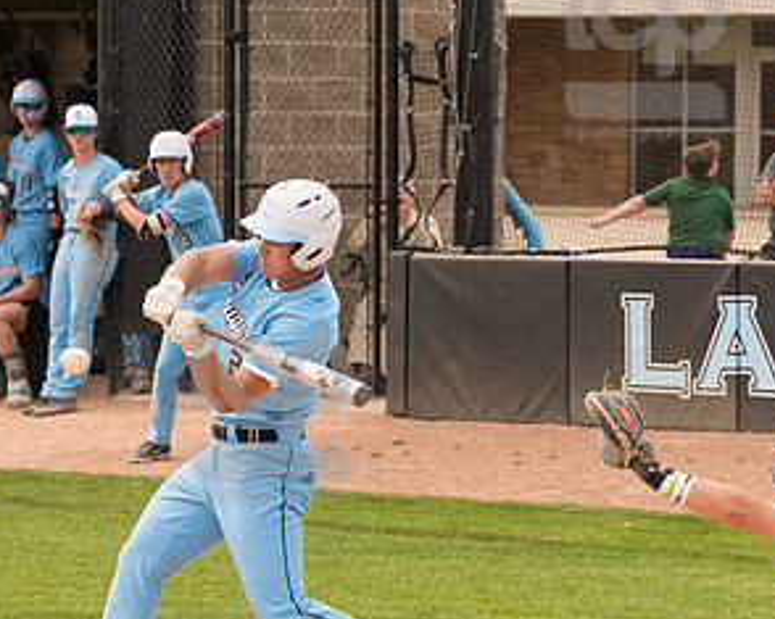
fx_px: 6489
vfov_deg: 5.5
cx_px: 272
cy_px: 411
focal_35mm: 283
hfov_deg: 6.8
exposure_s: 1/2000
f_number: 5.6
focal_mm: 102
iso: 1000
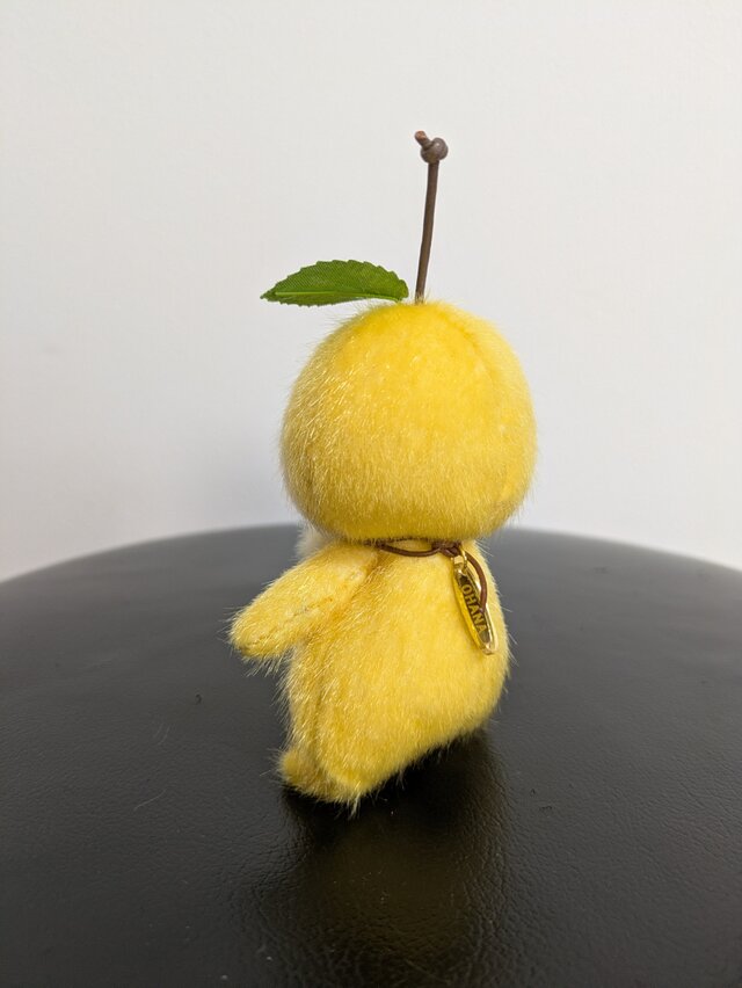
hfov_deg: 54.9
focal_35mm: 25
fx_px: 714
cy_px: 494
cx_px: 371
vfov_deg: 69.4
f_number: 1.89
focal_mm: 5.43
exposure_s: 1/40
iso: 232
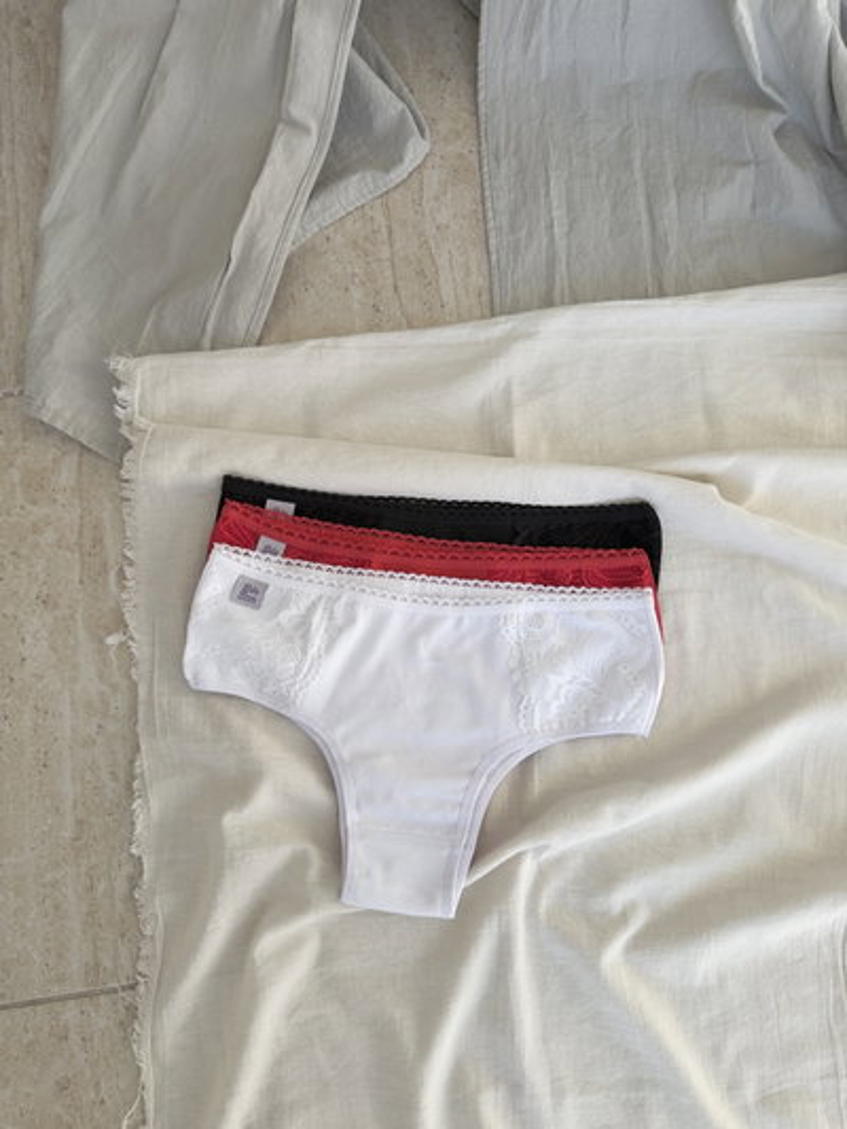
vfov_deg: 71.6
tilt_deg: -80.3
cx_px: 424
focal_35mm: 24
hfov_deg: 56.8
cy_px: 564
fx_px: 783
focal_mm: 6.76
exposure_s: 1/342
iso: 80
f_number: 1.78
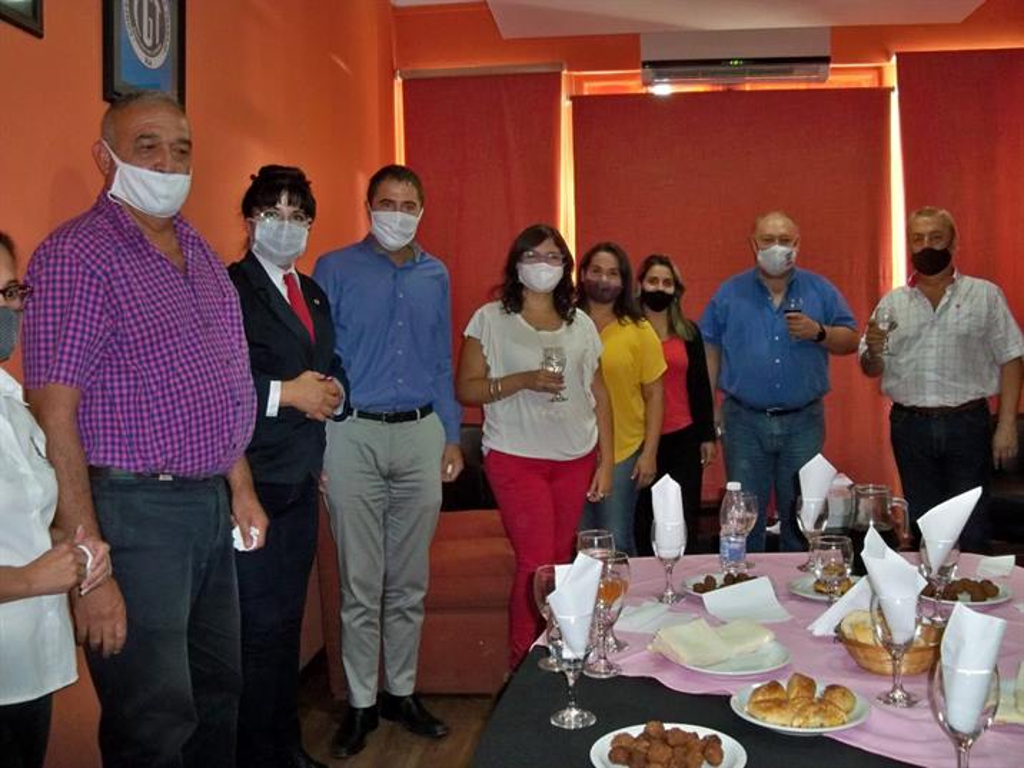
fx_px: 1035
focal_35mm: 35
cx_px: 512
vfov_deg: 40.7
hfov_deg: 52.6
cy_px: 384
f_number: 3.5
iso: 200
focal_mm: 6.2
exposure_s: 1/30
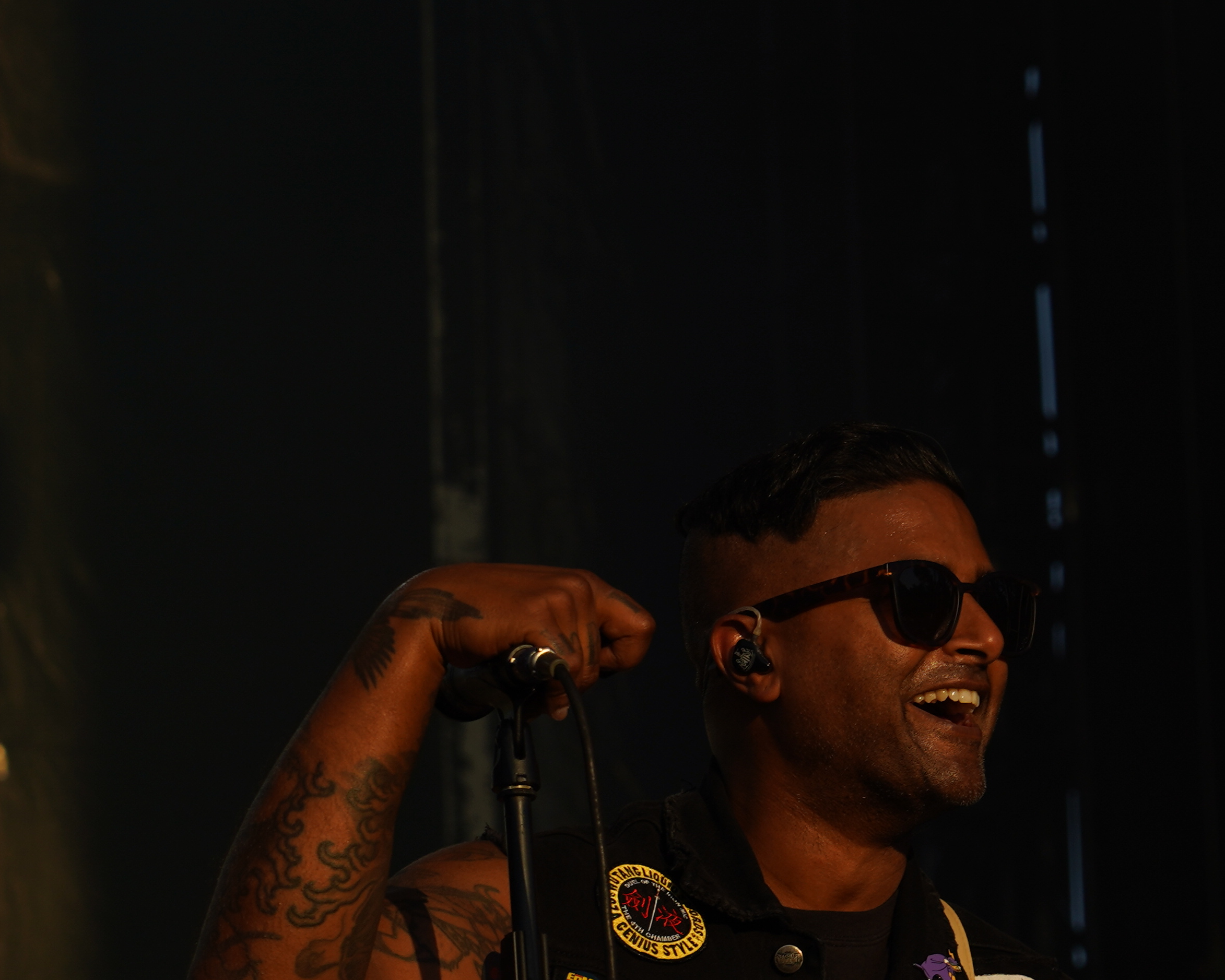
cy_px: 858
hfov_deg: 7.6
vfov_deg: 6.1
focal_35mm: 252
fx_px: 9137
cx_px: 1265
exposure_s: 1/500
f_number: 8
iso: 100
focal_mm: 105
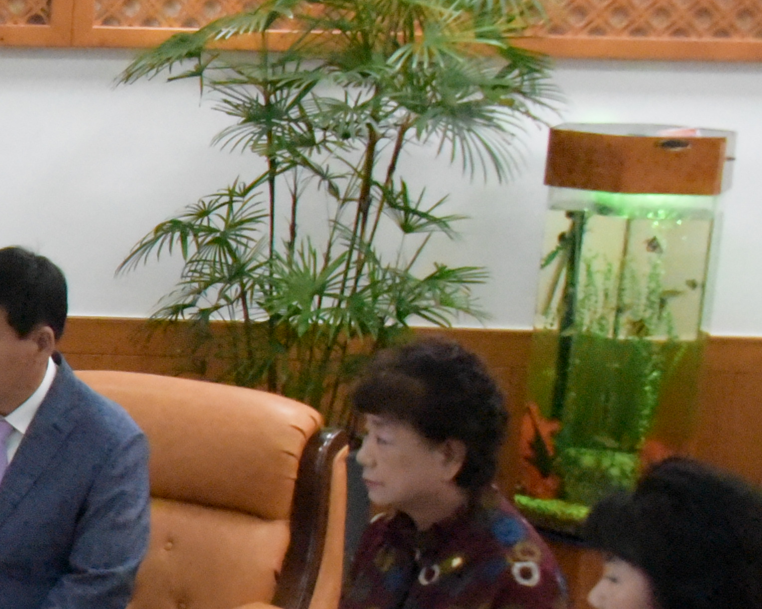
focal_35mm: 118
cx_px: -557
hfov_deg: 14.5
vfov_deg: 13.0
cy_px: 536
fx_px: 2661
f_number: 8
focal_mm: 32
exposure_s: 1/800
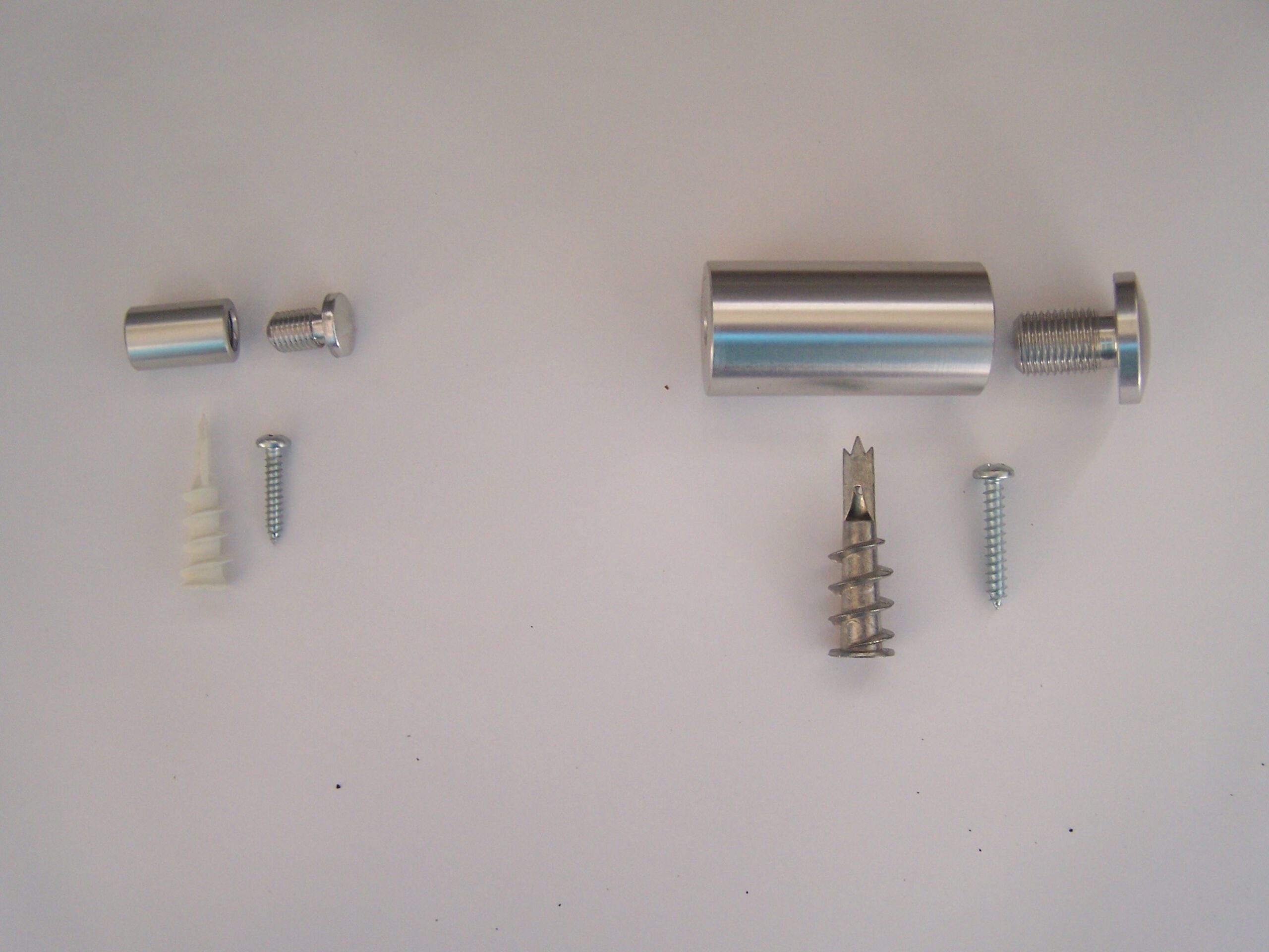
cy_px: 476
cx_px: 634
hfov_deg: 49.0
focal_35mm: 38
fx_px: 1393
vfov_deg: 37.7
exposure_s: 1/60
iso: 140
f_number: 2.8
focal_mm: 6.3
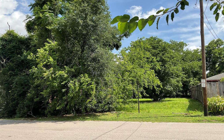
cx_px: 113
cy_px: 62
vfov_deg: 40.6
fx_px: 189
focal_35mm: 31
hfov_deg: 61.2
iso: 16
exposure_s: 1/1342
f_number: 1.8
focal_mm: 3
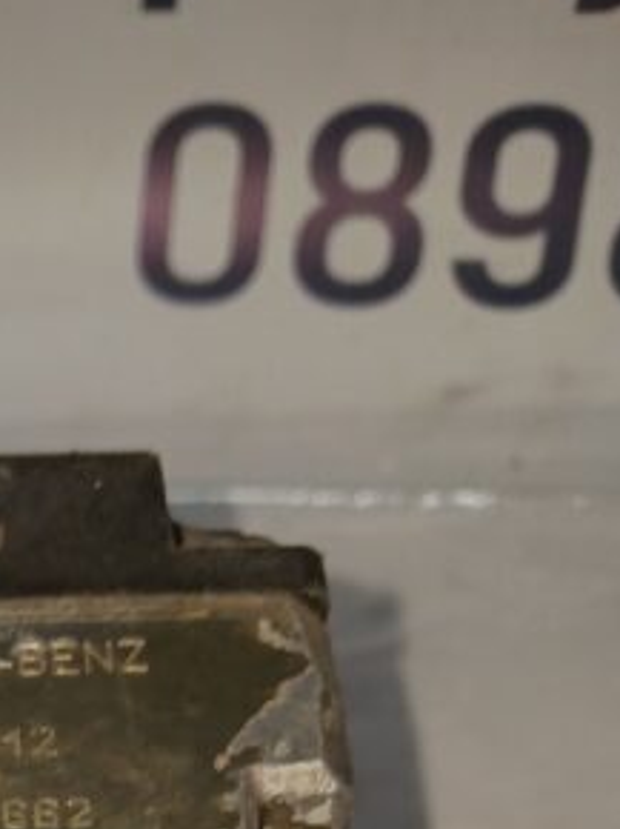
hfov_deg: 15.5
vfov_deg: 19.4
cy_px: 1279
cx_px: -337
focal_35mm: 87
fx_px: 2081
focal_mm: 4
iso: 80
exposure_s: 1/50
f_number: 1.8
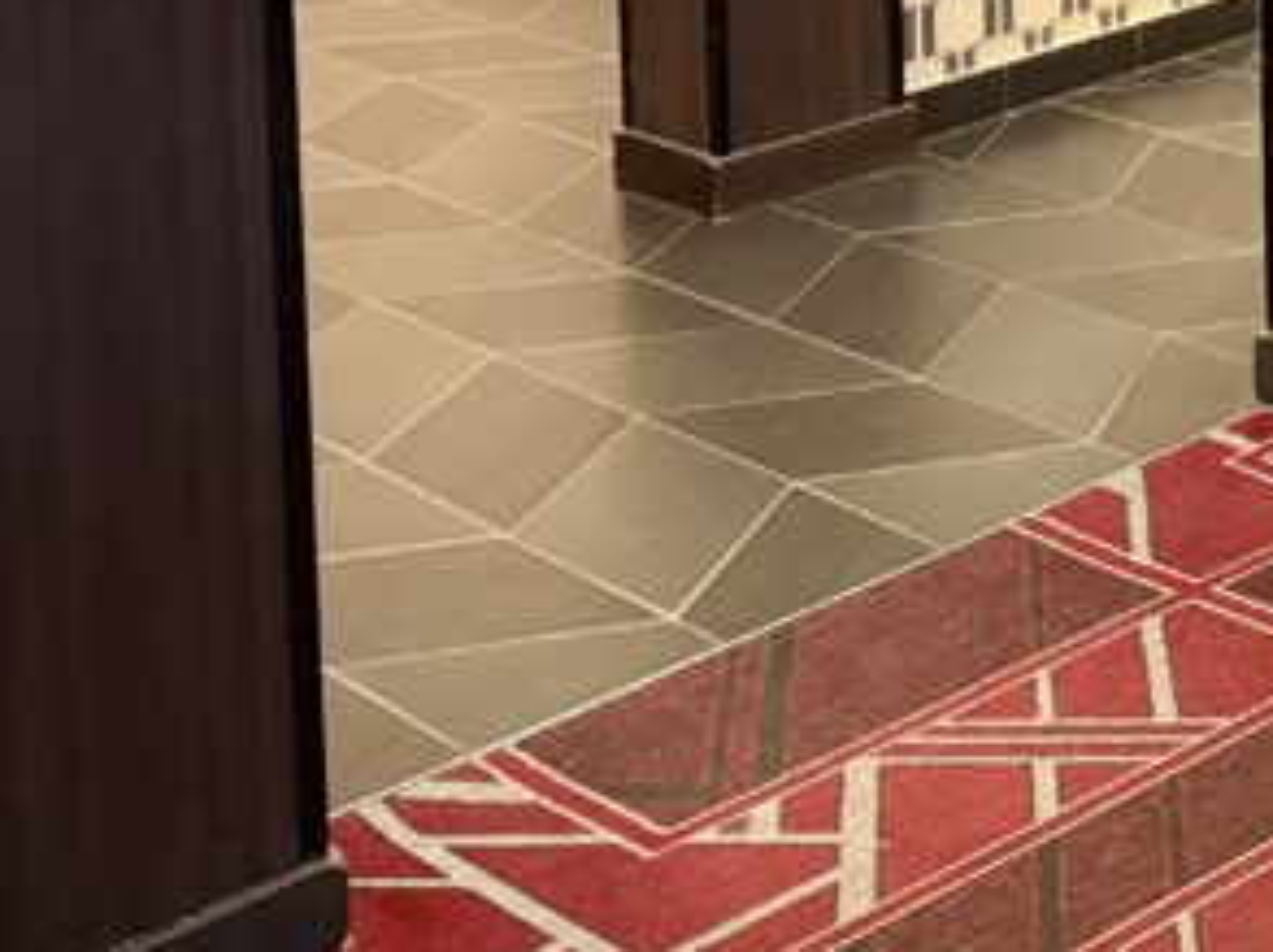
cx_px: 1738
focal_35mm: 84
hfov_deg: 20.8
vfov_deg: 15.6
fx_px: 3085
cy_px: -643
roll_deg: +0.5
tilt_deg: -3.7
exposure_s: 1/40
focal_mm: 6.76
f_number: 1.78
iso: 800
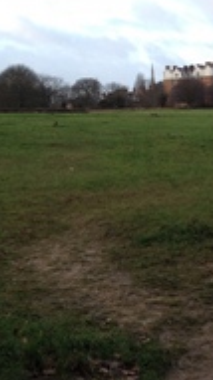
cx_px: 273
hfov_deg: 16.3
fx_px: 705
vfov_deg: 30.0
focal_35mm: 70
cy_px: 139
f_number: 2.4
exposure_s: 1/302
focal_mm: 4.28
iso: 64
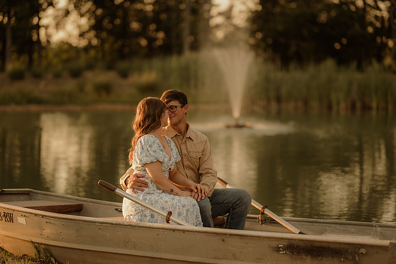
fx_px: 935
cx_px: 198
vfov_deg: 16.1
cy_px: 132
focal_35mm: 85
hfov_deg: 23.9
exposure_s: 1/1000
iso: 200
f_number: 1.6
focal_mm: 85
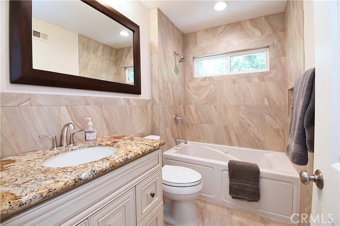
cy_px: 113
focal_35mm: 15
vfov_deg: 77.3
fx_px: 142
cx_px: 170
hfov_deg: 100.4
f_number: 8
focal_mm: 10
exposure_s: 1/40
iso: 1000
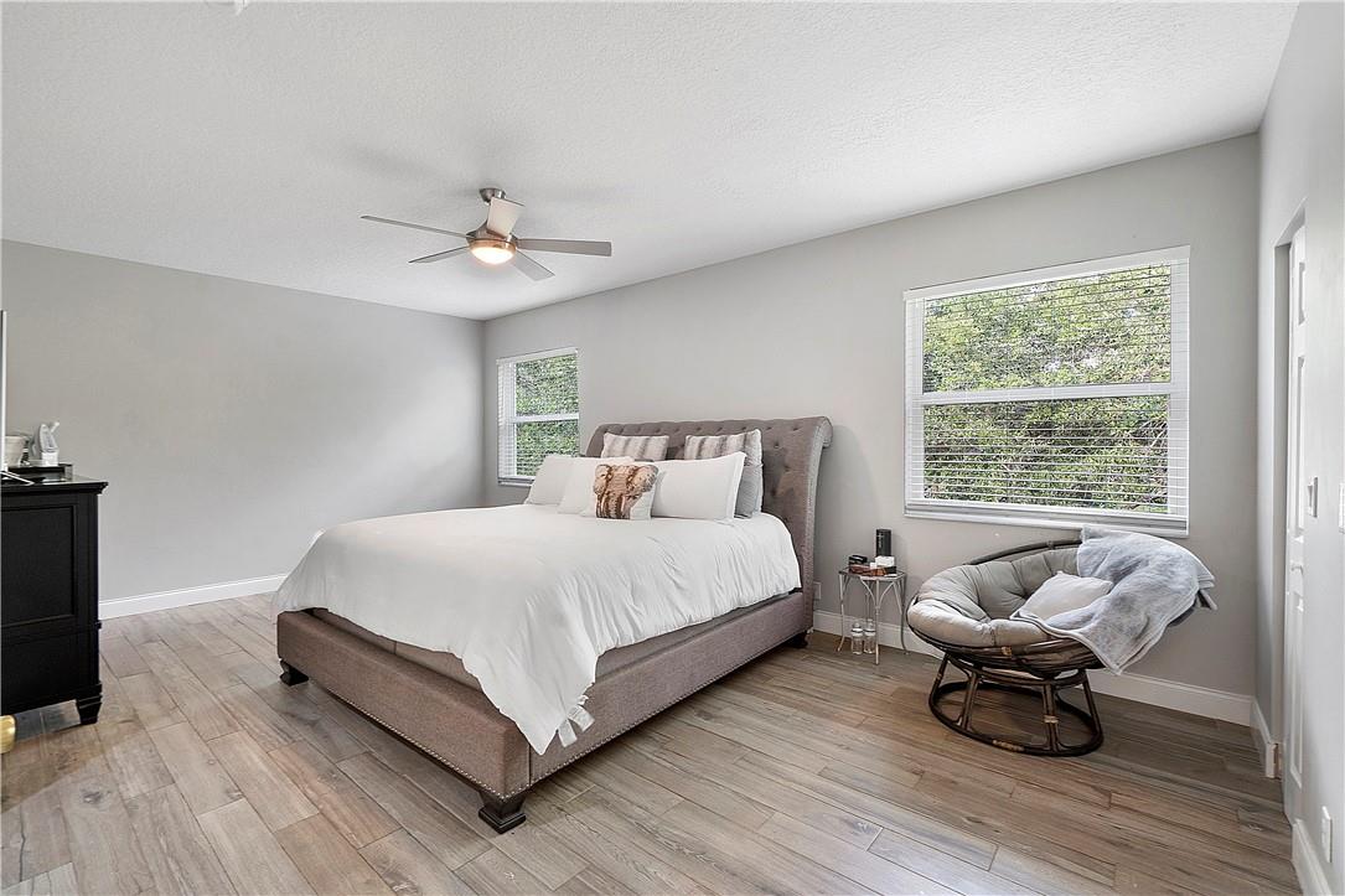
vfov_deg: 77.3
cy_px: 448
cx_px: 672
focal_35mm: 15
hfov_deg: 100.4
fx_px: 560
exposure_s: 1/2.5
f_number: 11
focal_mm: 10
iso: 160
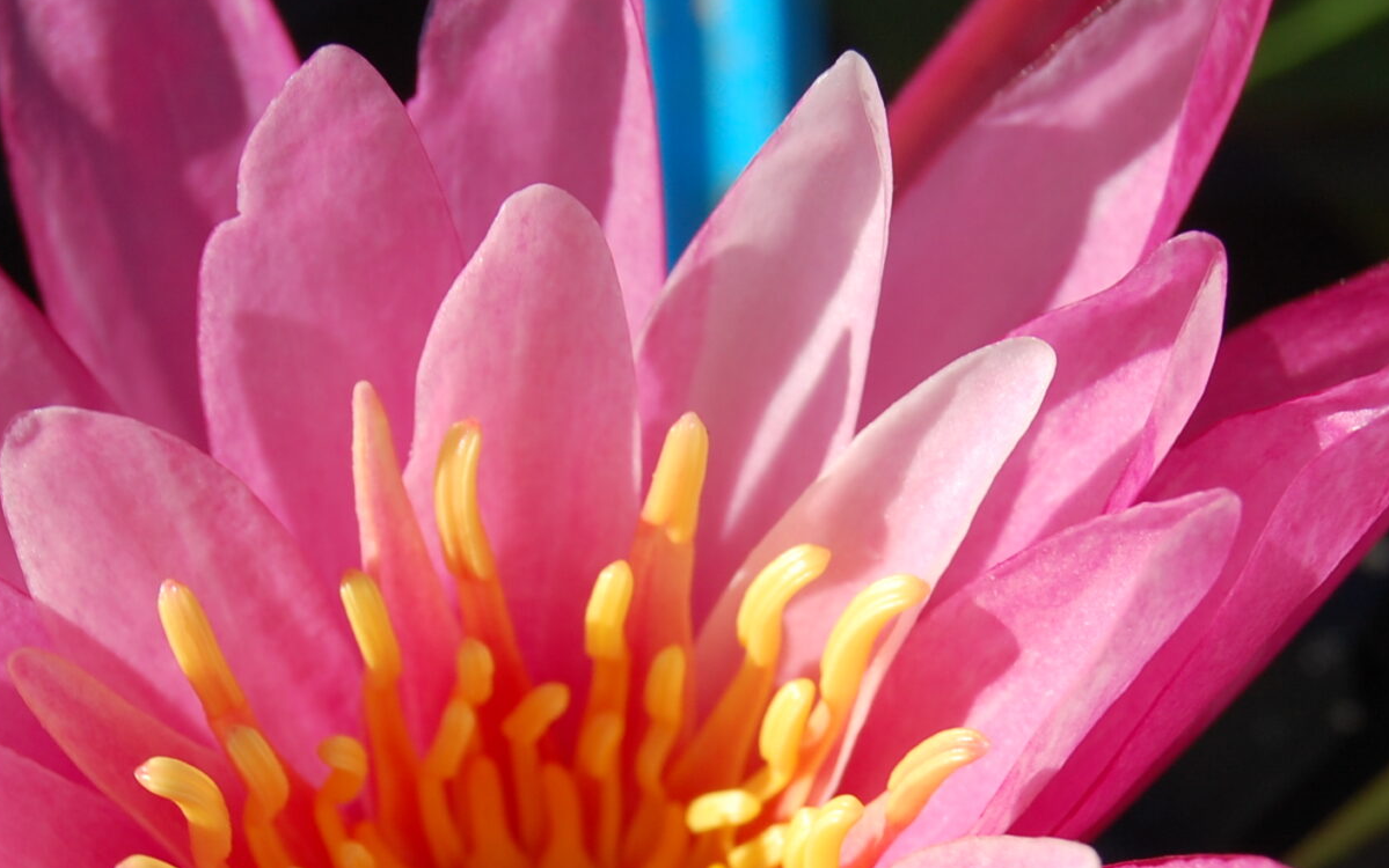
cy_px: 832
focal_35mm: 163
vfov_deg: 8.0
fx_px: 6172
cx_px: 745
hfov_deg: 12.8
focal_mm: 50
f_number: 10
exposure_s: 1/400
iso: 200
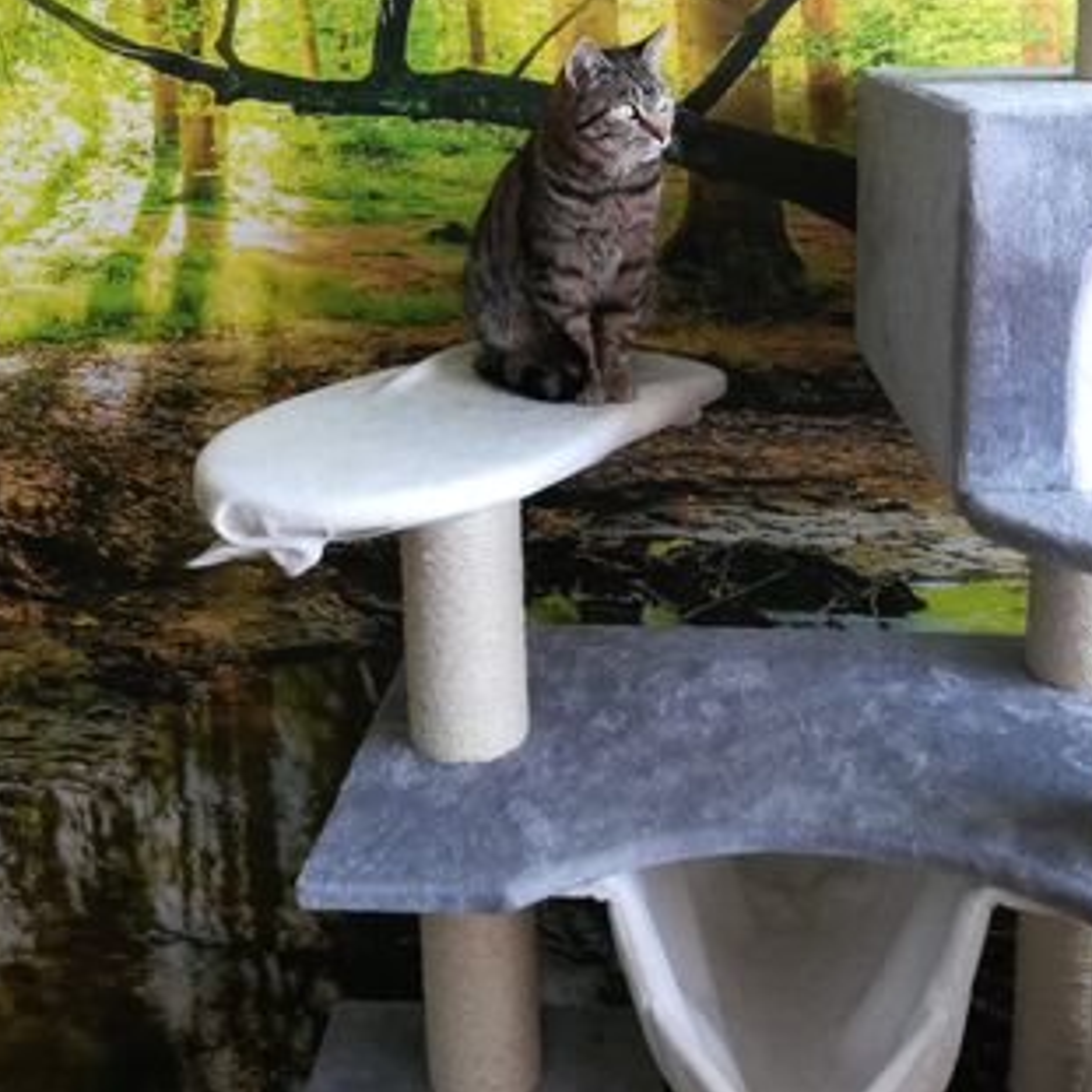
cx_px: 616
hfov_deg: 44.8
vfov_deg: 43.1
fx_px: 1321
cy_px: 235
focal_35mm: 37
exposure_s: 1/30
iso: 125
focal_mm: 3.83
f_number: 2.2
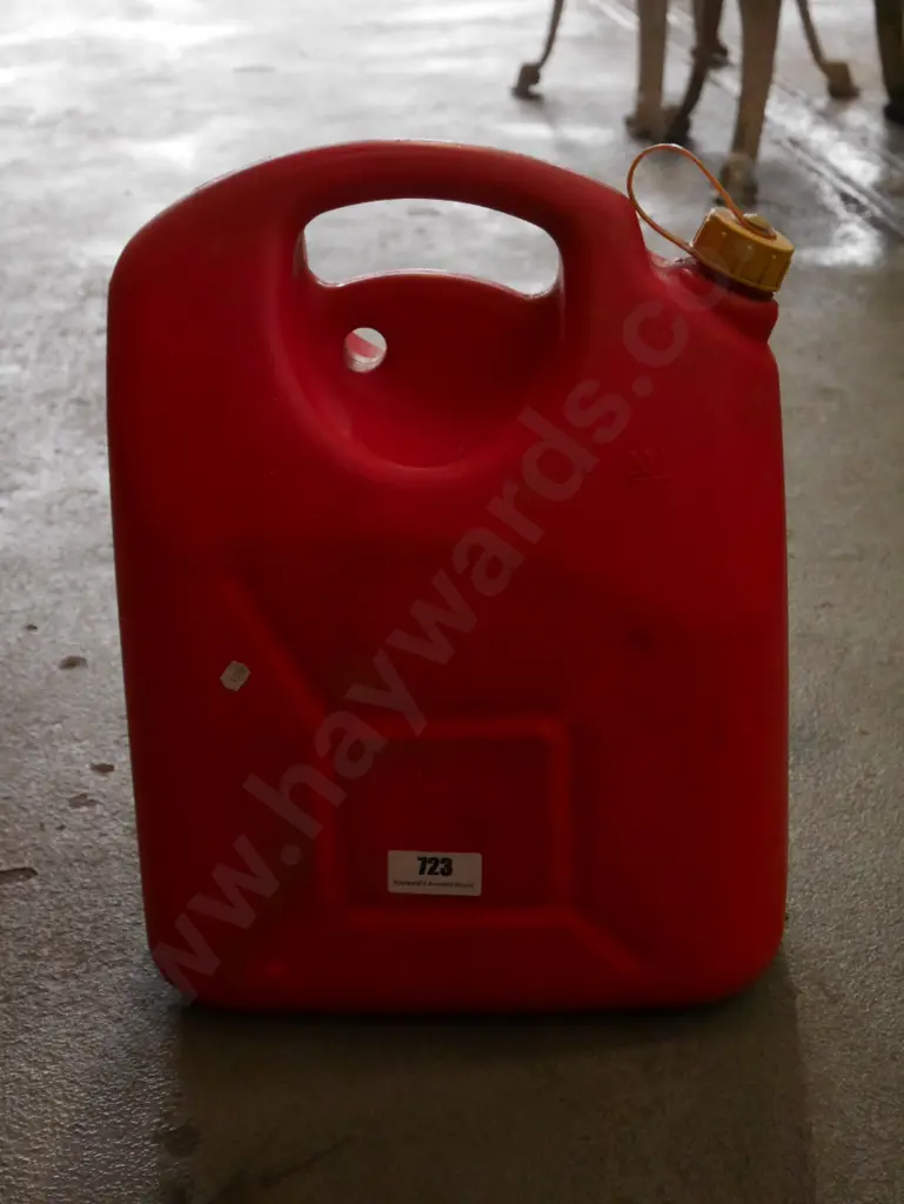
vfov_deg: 34.3
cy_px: 602
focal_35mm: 56
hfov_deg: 26.1
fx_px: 1948
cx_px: 452
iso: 3200
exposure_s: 1/250
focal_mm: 28
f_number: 5.5
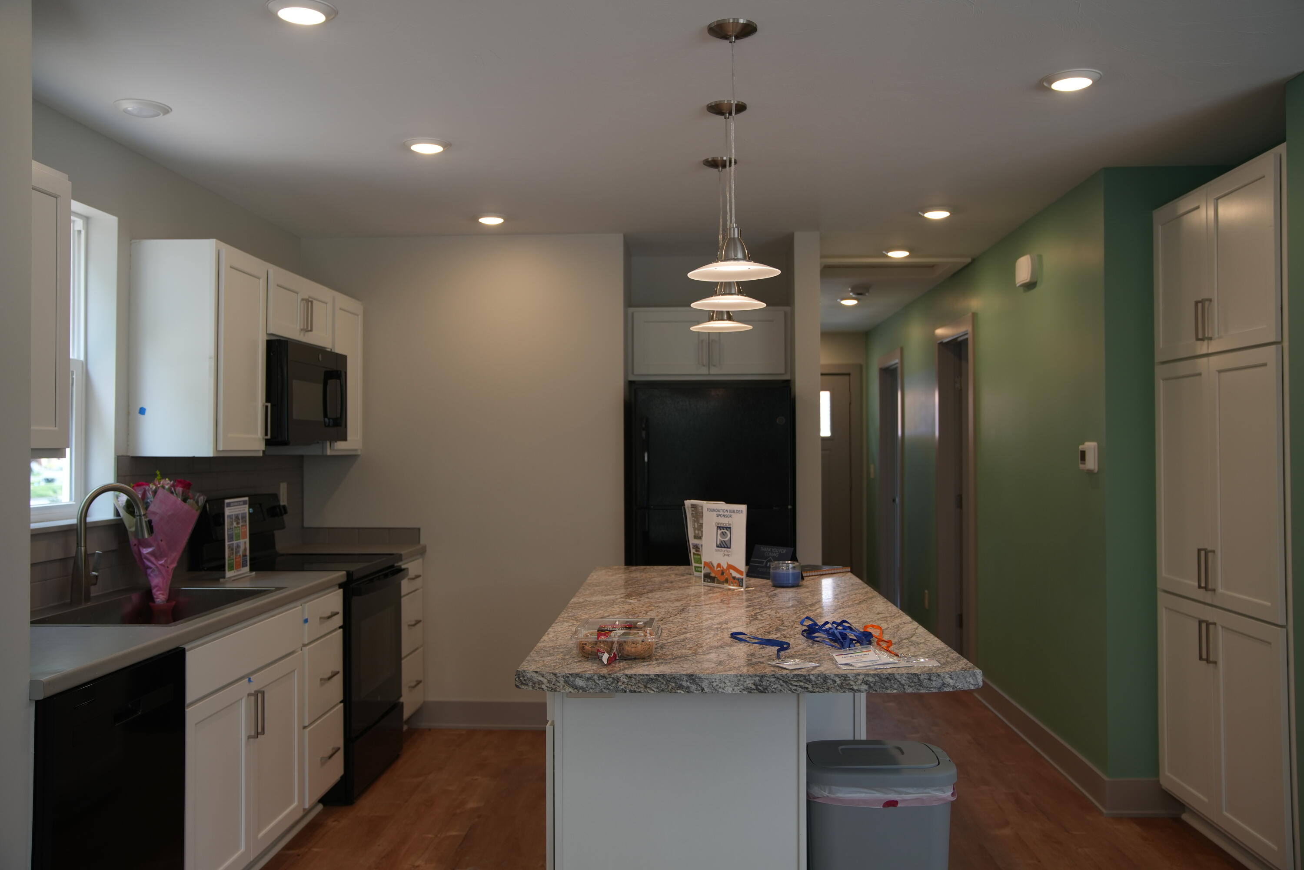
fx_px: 1123
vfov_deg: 42.3
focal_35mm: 31
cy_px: 435
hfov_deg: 60.3
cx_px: 652
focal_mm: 31
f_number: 3.5
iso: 400
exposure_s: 1/160
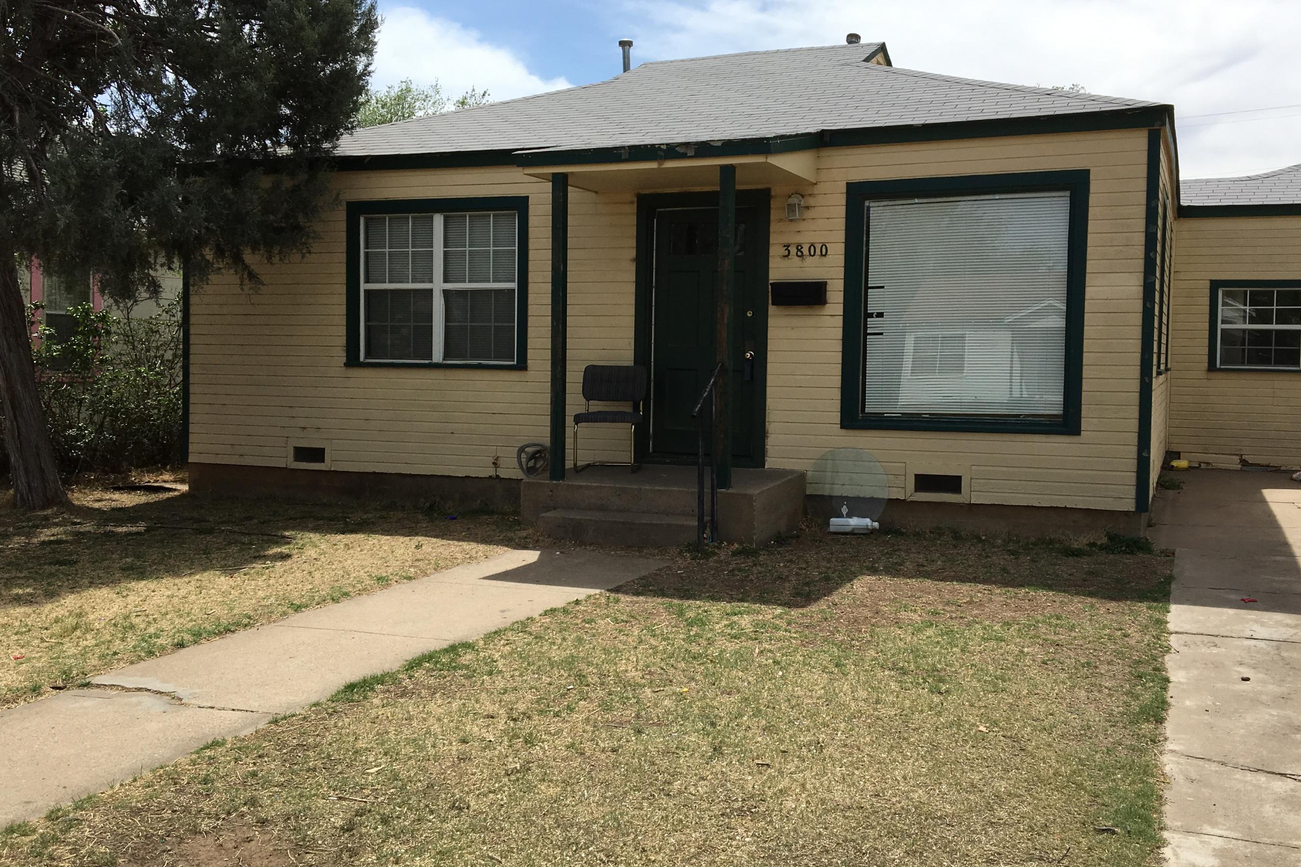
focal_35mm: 34
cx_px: 711
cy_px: 394
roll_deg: -1.4
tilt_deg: -1.7
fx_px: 1229
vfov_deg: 38.8
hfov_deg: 55.7
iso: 25
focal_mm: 4.15
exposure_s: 1/2653
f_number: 2.2
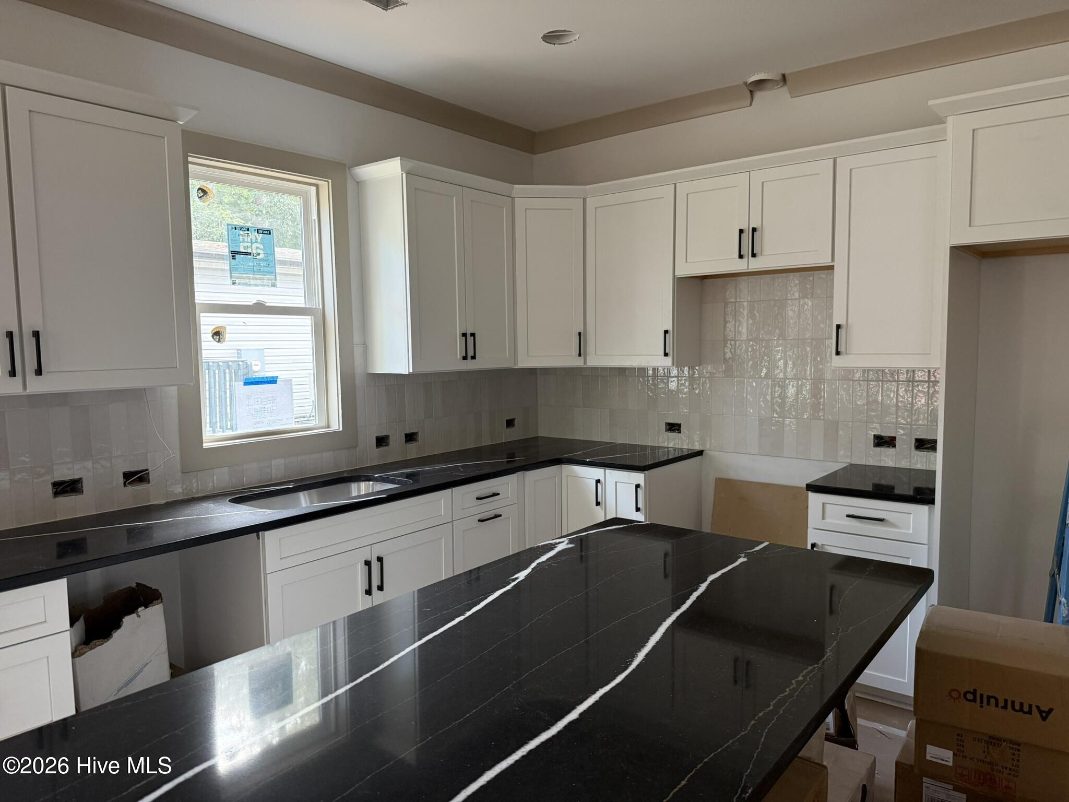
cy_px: 401
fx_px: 741
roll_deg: +1.0
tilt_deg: -4.6
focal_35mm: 24
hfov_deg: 71.6
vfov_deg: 56.8
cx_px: 534
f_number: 1.78
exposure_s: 1/60
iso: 250
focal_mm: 6.76
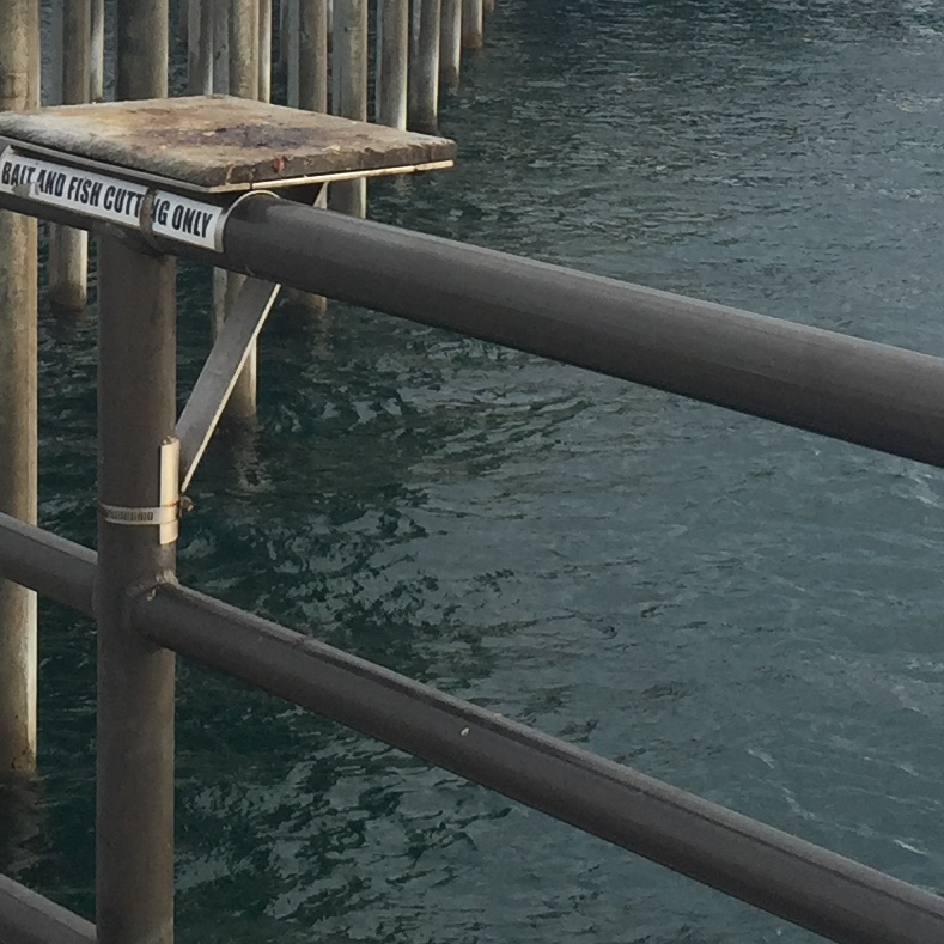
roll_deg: -0.9
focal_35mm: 106
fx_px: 3270
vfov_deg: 16.1
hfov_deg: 16.1
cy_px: -20
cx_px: 0
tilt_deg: -6.3
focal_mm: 4.15
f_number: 2.2
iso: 32
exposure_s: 1/319
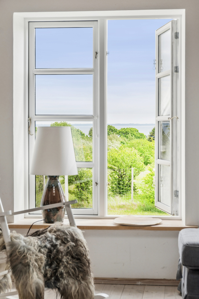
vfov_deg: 26.5
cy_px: 150
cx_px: 100
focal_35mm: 76
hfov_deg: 17.8
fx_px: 634
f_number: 6.3
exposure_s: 1/60
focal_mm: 51
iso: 200
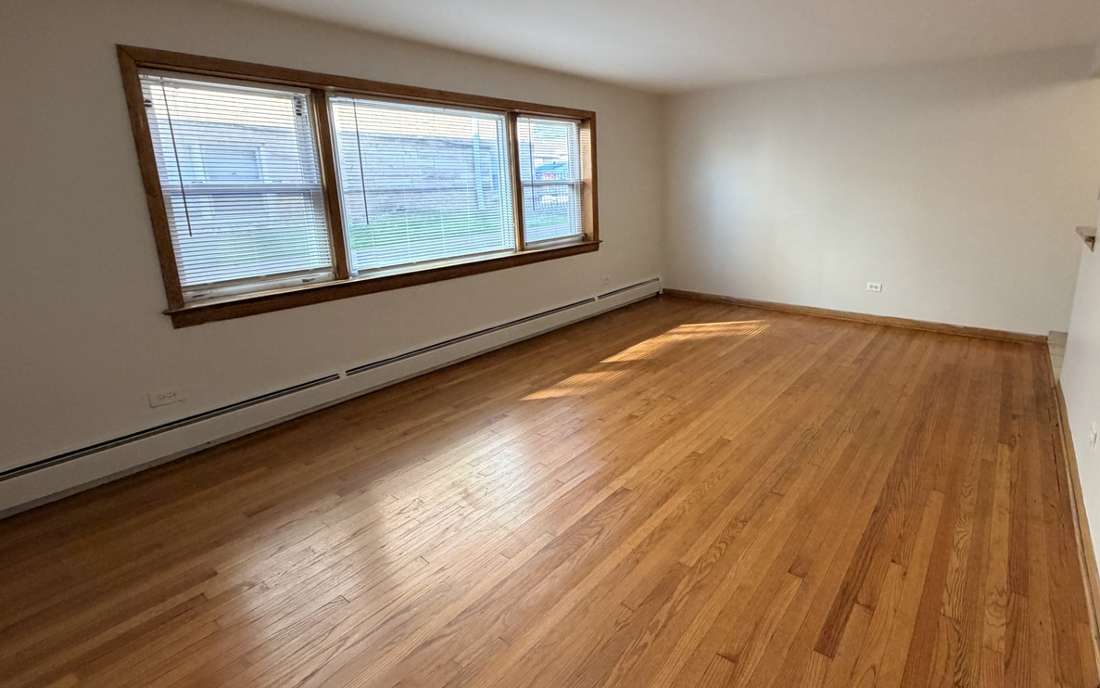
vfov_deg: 64.6
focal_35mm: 18
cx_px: 644
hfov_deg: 90.2
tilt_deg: -12.7
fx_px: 540
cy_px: 290
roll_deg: +1.6
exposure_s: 1/120
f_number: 2.2
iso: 320
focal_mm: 2.22
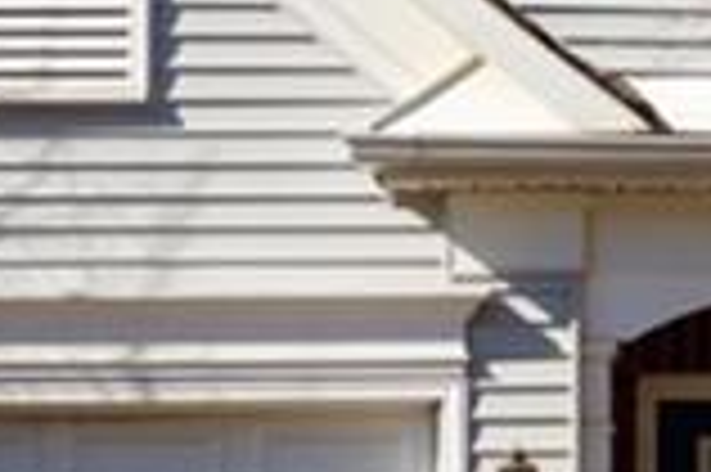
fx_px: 4972
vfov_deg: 5.4
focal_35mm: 252
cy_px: 13
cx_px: 832
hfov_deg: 8.1
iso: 100
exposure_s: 1/125
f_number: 9
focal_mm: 26
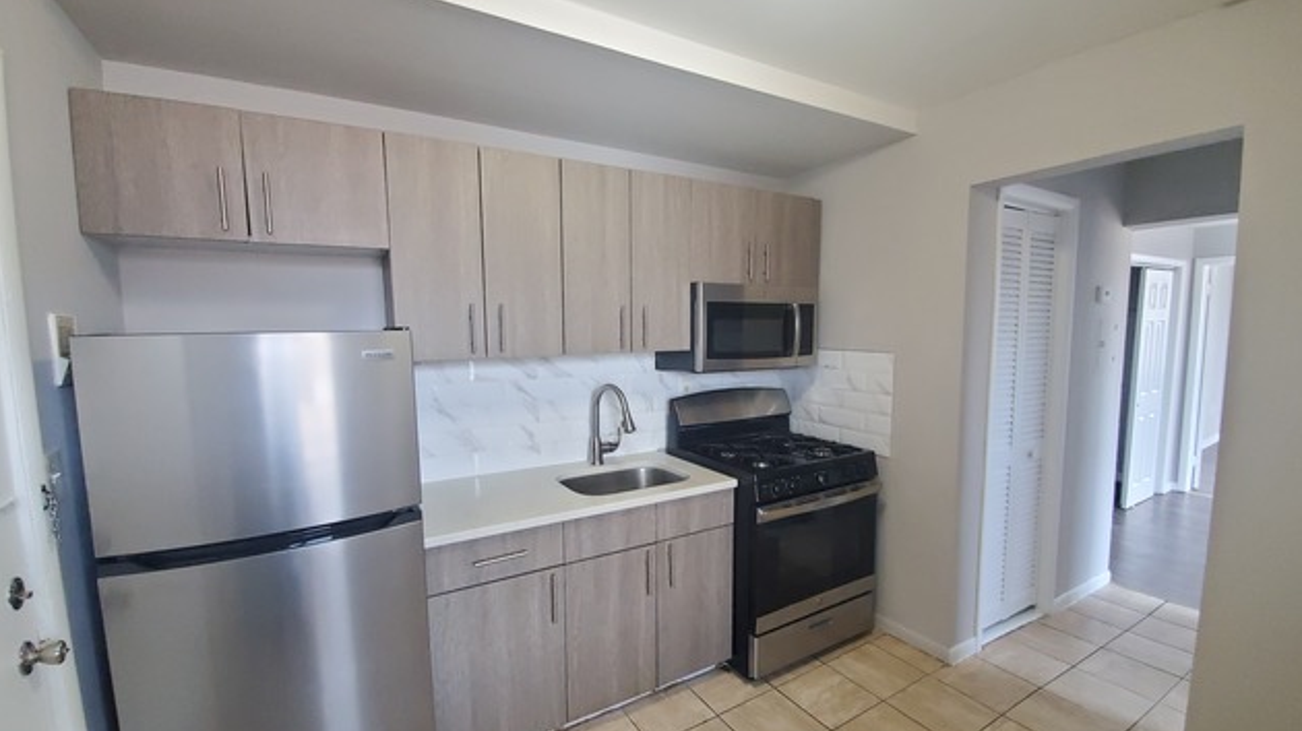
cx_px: 652
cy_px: 378
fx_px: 518
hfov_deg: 103.0
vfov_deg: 70.5
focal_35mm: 15
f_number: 2.2
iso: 400
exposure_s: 1/39
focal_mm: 1.8
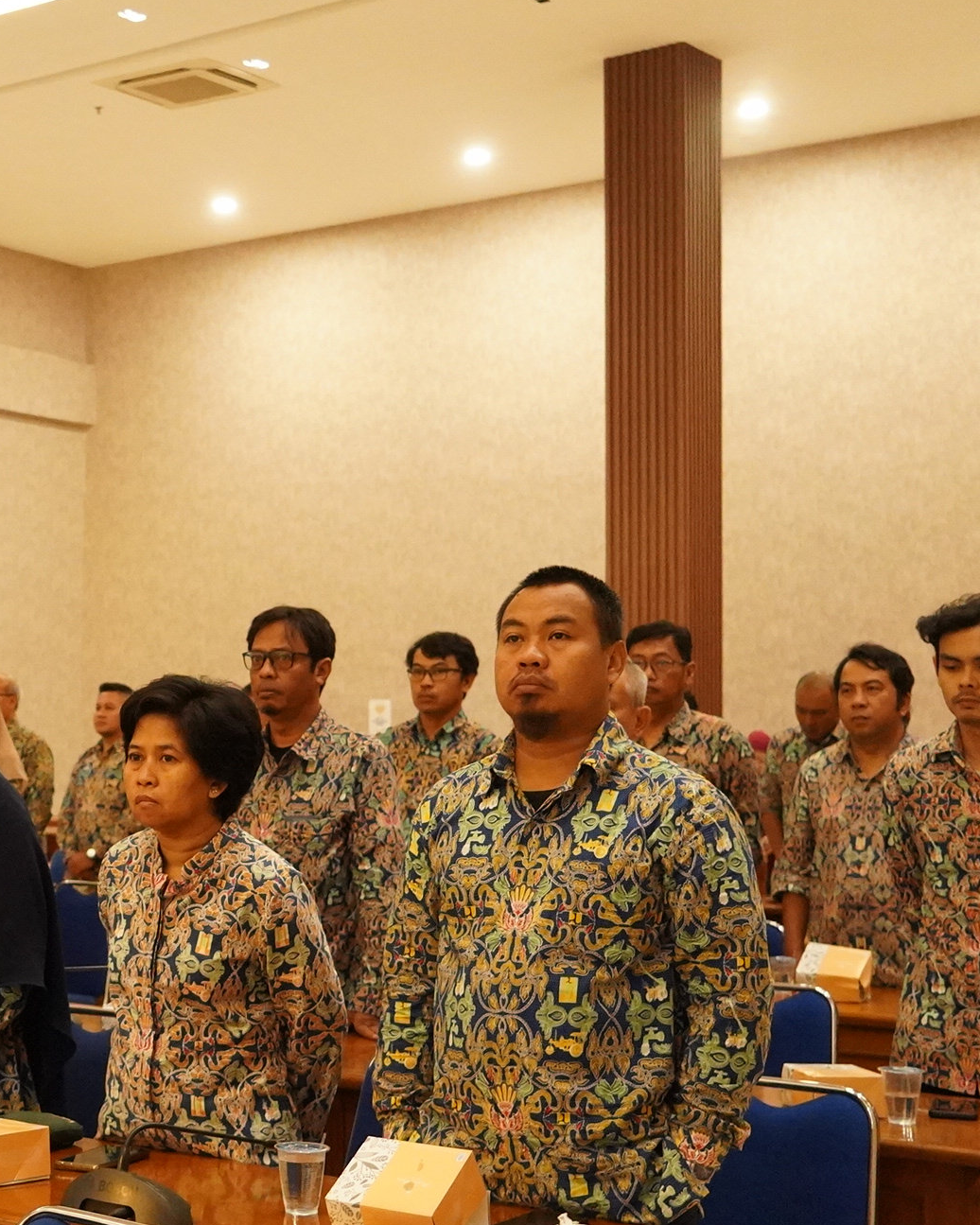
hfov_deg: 24.0
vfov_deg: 30.9
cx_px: 19
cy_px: 663
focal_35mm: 61
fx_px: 2212
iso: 10000
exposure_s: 1/100
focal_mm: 28
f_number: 4
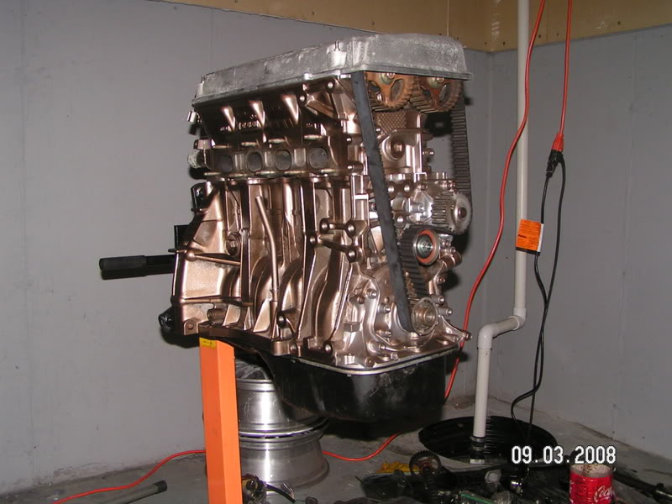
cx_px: 336
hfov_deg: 49.0
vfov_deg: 37.7
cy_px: 252
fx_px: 738
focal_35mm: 38
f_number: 5.6
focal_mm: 5.8
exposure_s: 1/40
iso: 100
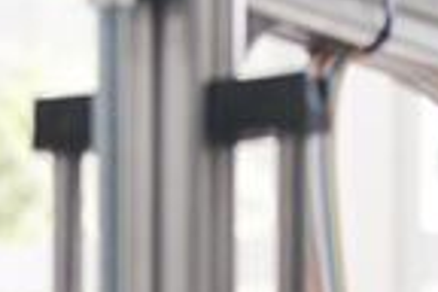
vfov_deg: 5.4
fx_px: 2956
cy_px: 838
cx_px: -43
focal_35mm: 243
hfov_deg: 8.4
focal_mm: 35
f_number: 2.5
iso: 100
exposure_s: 1/200
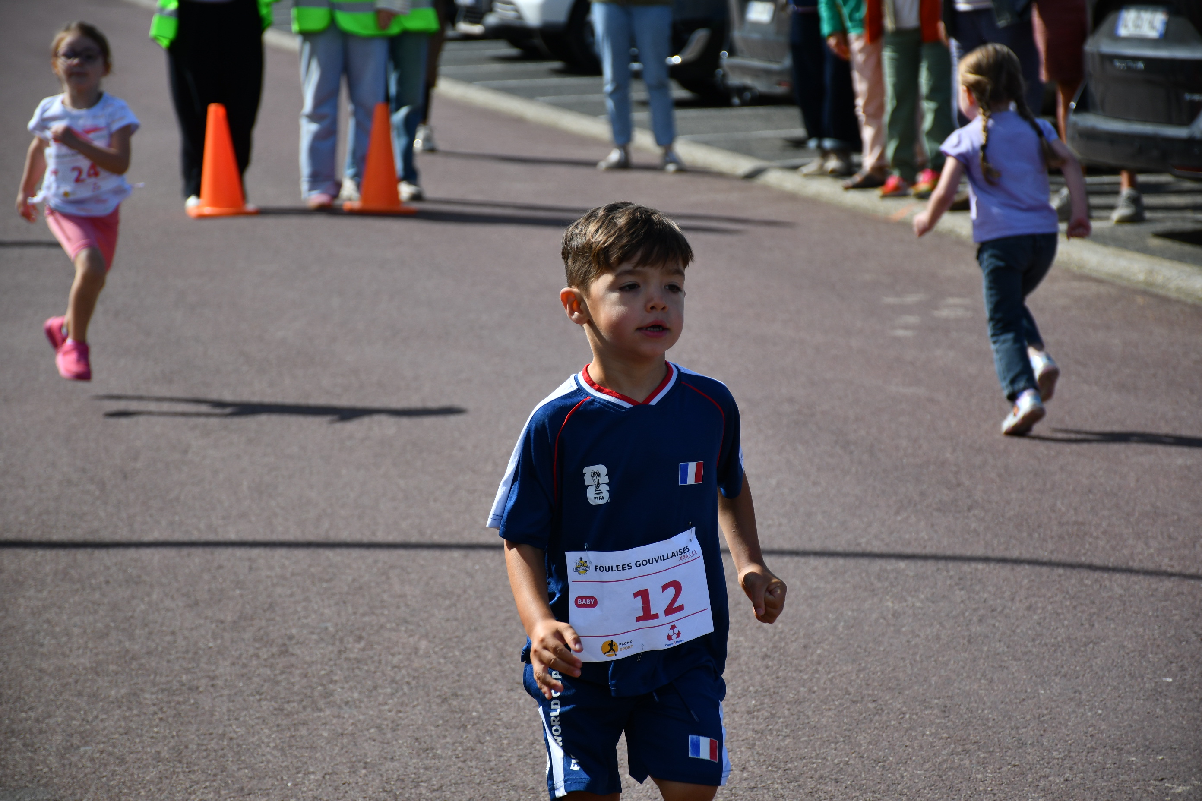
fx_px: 5008
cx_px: 601
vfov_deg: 9.1
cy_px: 400
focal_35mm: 150
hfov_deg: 13.7
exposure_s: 1/1250
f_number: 5.6
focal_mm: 100
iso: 200
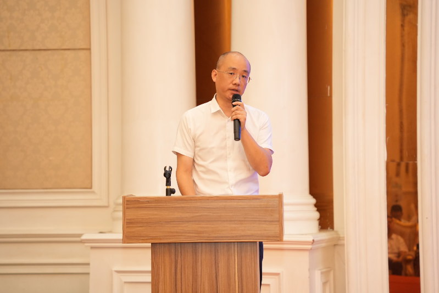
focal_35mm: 111
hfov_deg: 18.4
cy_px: 146
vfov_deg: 12.4
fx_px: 1355
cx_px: 220
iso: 3200
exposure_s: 1/80
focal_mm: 111
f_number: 4.5
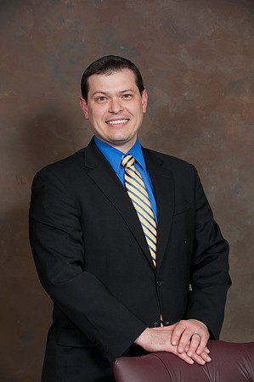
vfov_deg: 18.6
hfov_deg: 12.4
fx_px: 1167
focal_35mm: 110
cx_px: 127
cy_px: 191
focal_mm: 110
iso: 320
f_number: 5.6
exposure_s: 1/125
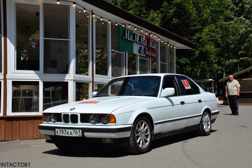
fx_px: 336
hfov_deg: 41.1
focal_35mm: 48
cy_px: 84
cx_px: 126
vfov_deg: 28.1
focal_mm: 32
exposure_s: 1/320
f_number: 9
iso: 100
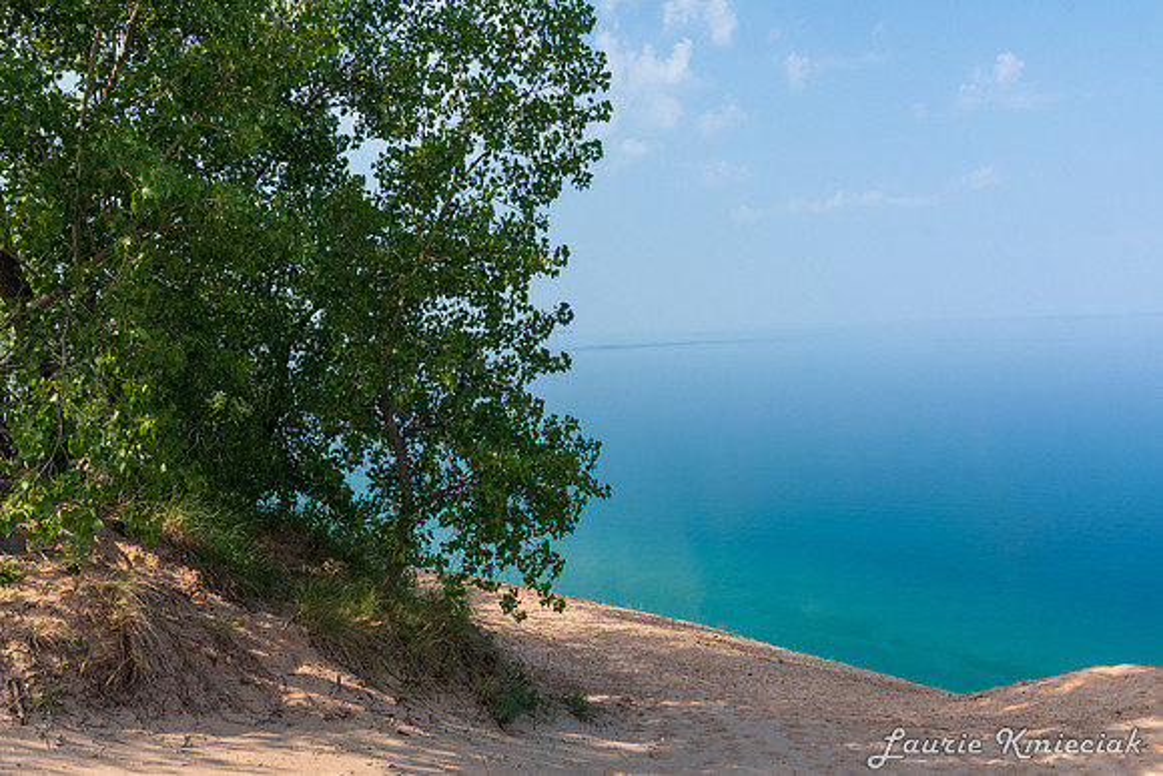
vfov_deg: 43.6
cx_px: 582
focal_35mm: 30
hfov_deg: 61.9
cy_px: 388
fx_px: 969
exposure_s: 1/1000
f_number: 8
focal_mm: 20
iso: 450
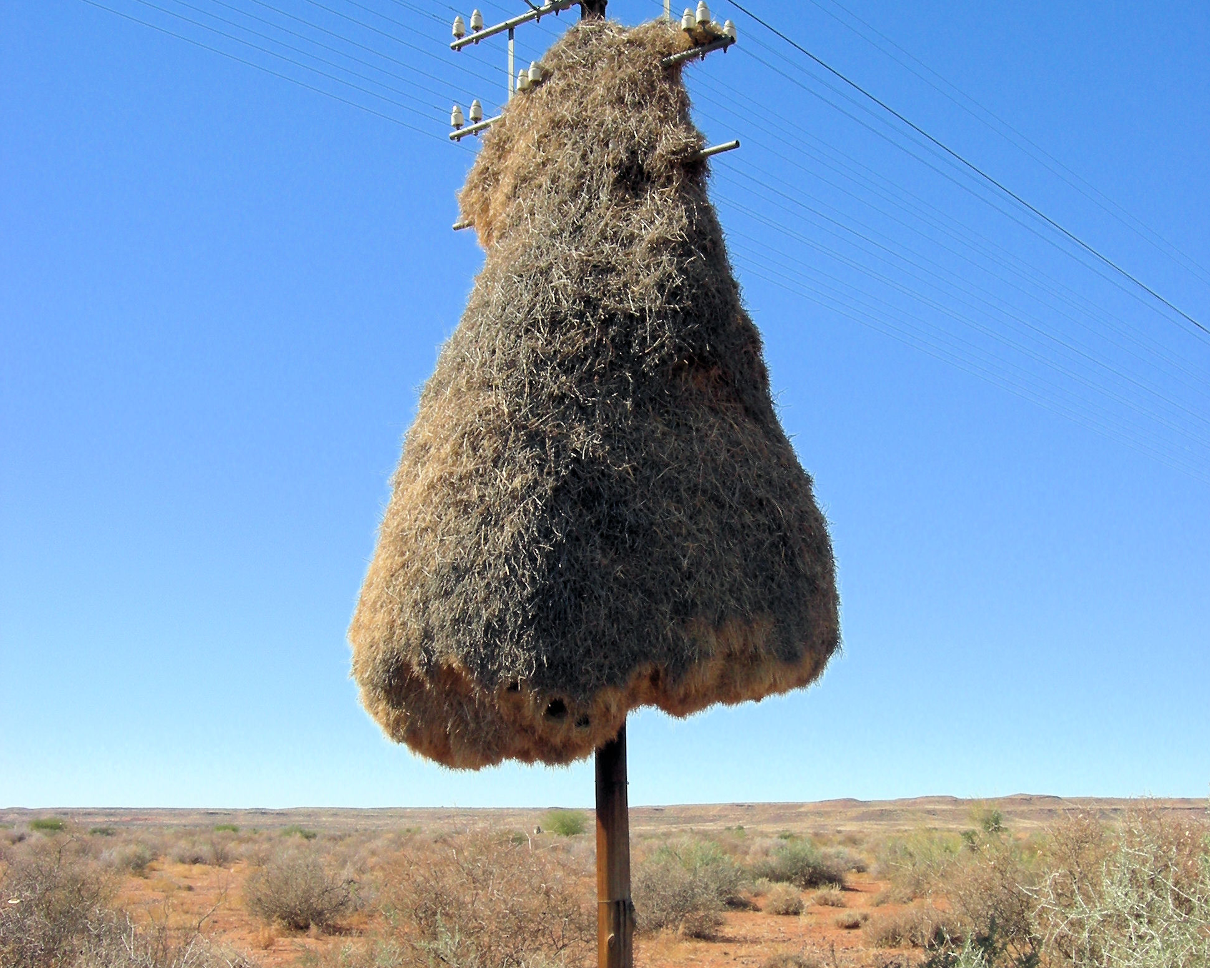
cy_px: 580
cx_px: 606
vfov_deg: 32.0
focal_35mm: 47
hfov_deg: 39.5
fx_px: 1683
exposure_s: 1/248
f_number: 6
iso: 64
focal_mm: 7.5
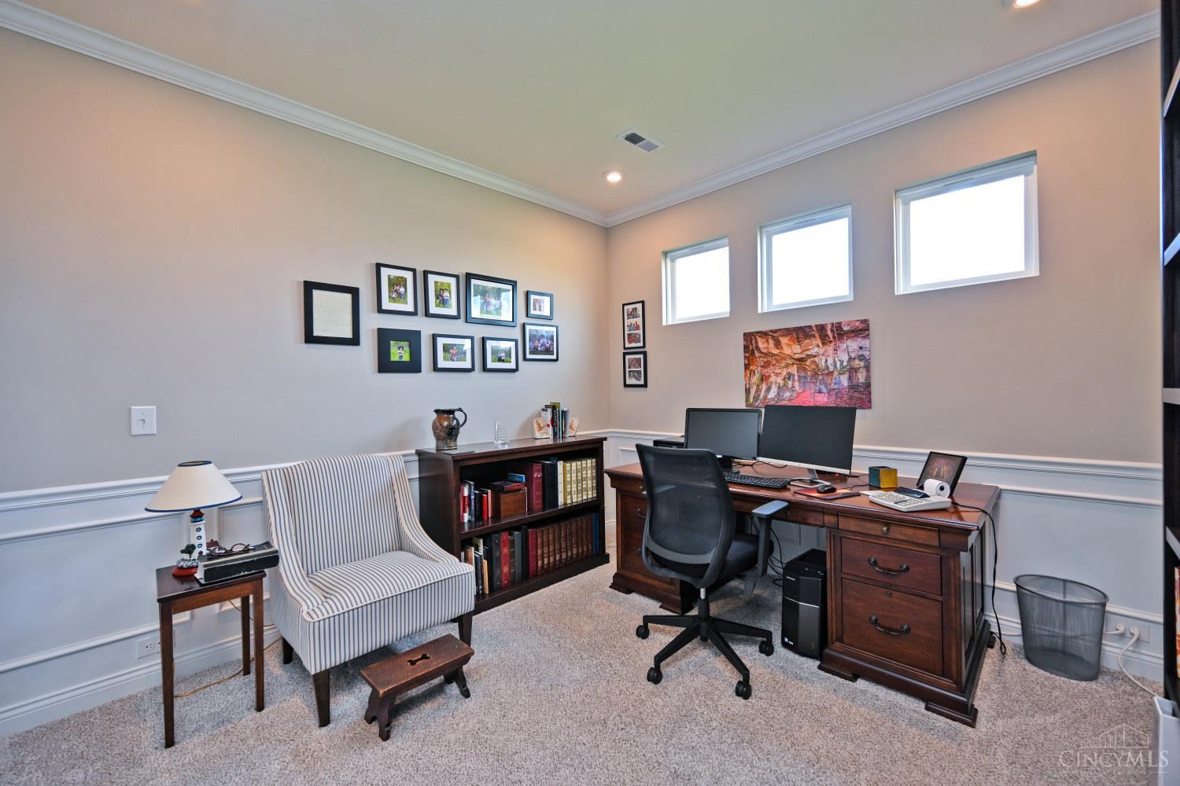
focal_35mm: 14
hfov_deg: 104.3
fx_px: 459
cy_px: 393
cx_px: 590
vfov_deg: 81.2
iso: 220
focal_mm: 14
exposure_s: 1/60
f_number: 4
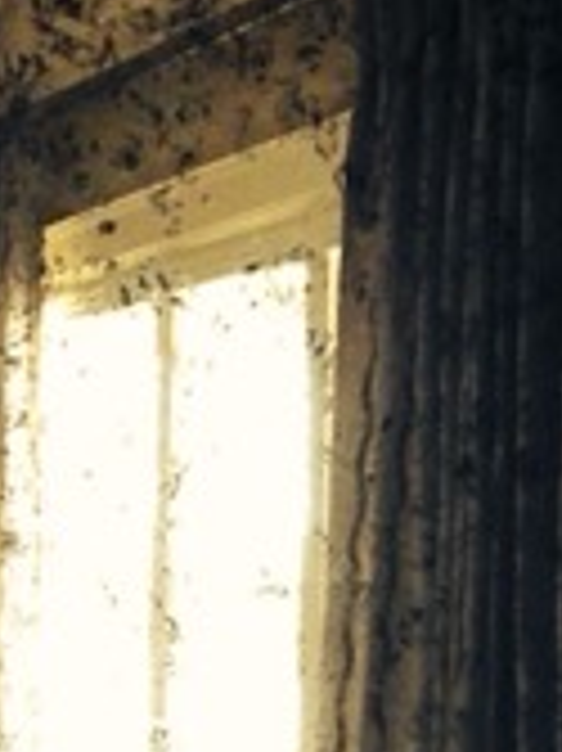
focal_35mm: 237
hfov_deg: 6.1
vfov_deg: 8.2
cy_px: 1112
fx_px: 5137
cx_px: -571
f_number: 2.4
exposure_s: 1/20
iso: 80
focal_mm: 4.12
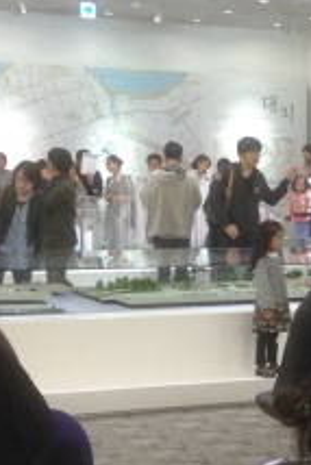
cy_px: 316
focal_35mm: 104
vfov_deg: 19.6
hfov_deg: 12.8
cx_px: 385
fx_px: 1345
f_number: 2.4
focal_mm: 4.12
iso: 50
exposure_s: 1/30
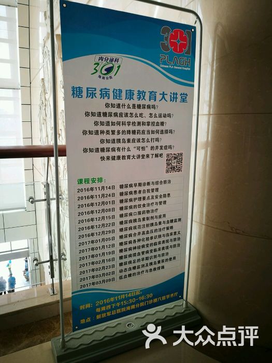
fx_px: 283
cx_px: 136
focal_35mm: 27
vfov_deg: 65.3
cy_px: 182
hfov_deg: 51.4
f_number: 2.2
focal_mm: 4.5
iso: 64
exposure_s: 1/50
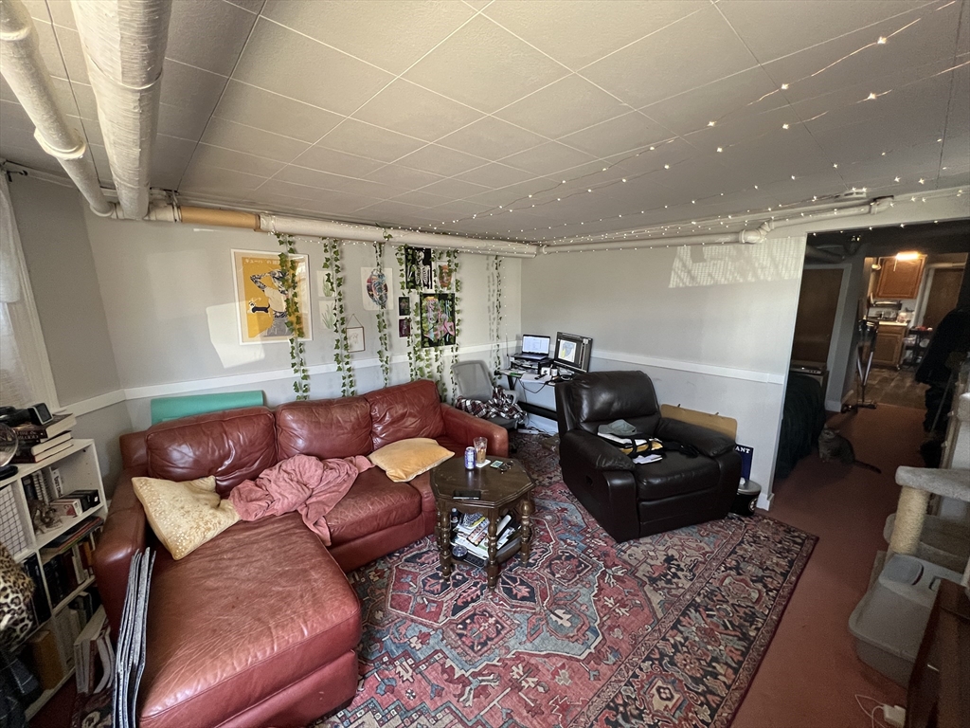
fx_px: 364
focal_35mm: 13
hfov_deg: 106.2
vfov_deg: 89.9
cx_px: 485
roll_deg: +0.4
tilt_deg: -12.1
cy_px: 364
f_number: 1.8
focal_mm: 1.57
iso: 250
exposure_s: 1/54
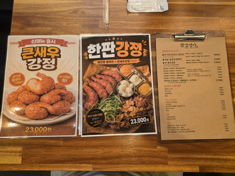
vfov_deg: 58.9
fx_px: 156
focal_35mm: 23
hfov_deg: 73.9
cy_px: 88
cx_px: 118
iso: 640
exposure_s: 1/120
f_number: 1.7
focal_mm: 6.3
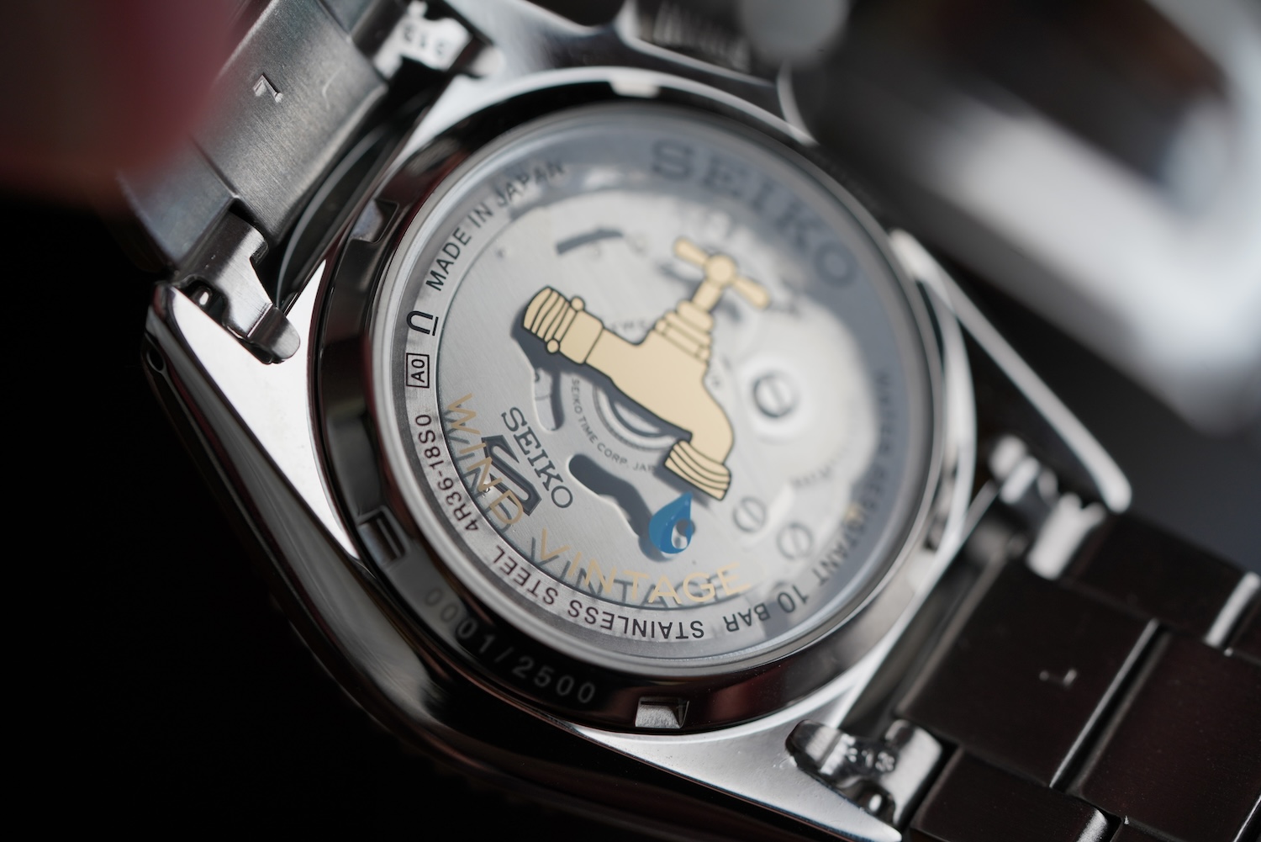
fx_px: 3153
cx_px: 630
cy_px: 421
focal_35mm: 90
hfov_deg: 22.6
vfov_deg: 15.2
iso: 320
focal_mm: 90
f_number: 4
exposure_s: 1/100
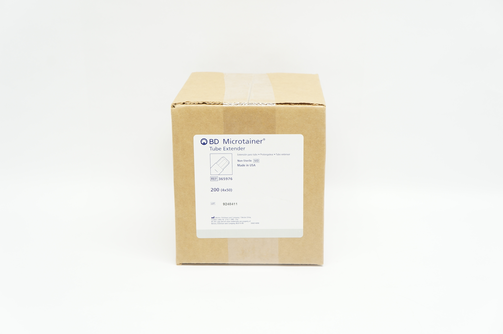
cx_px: 252
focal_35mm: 57
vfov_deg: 23.7
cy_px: 167
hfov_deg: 35.1
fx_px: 796
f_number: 7.1
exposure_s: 1/30
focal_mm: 38
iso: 400
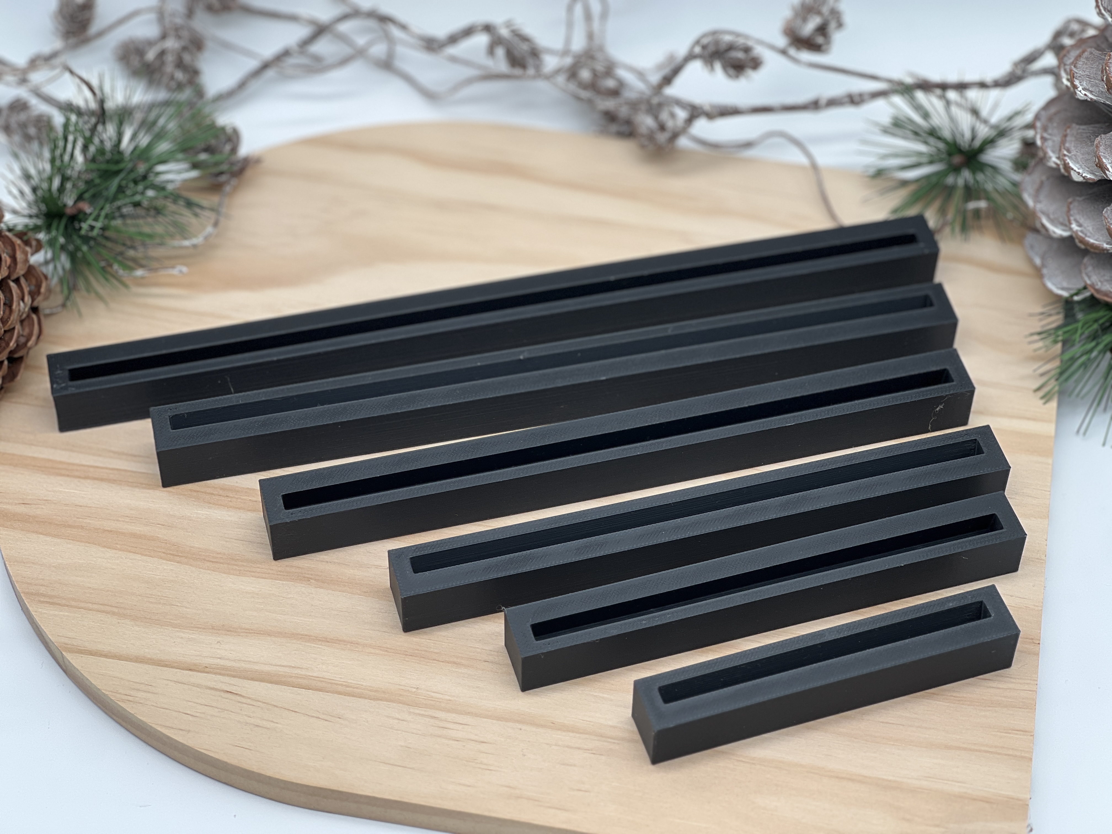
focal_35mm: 77
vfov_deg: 19.1
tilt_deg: -48.5
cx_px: 556
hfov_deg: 25.3
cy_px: 417
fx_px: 2474
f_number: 2.8
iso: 40
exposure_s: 1/121
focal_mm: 9
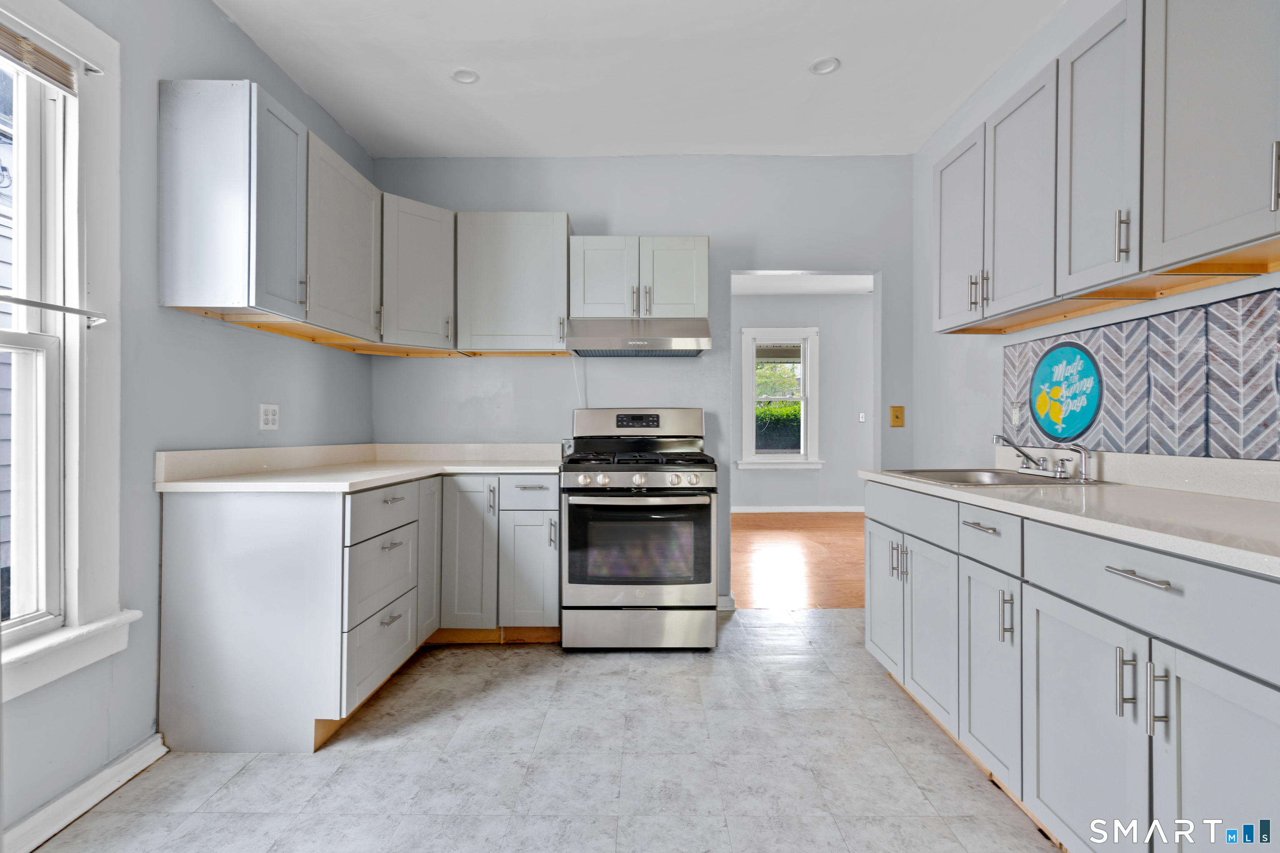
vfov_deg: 73.7
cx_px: 640
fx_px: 569
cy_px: 426
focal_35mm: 16
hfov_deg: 96.7
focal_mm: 16
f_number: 9
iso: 200
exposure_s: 8
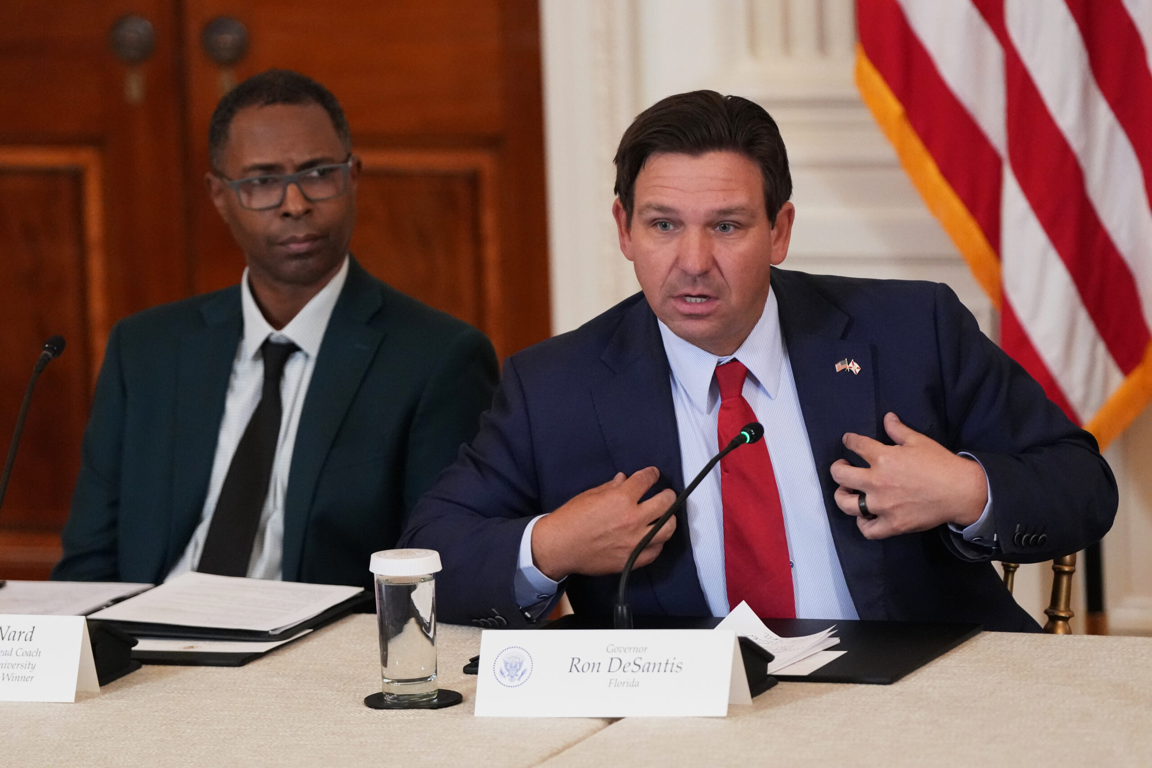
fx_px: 7232
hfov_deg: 9.1
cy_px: 384
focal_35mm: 226
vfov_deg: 6.1
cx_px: 576
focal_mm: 151
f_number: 2.8
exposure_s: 1/320
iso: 5000
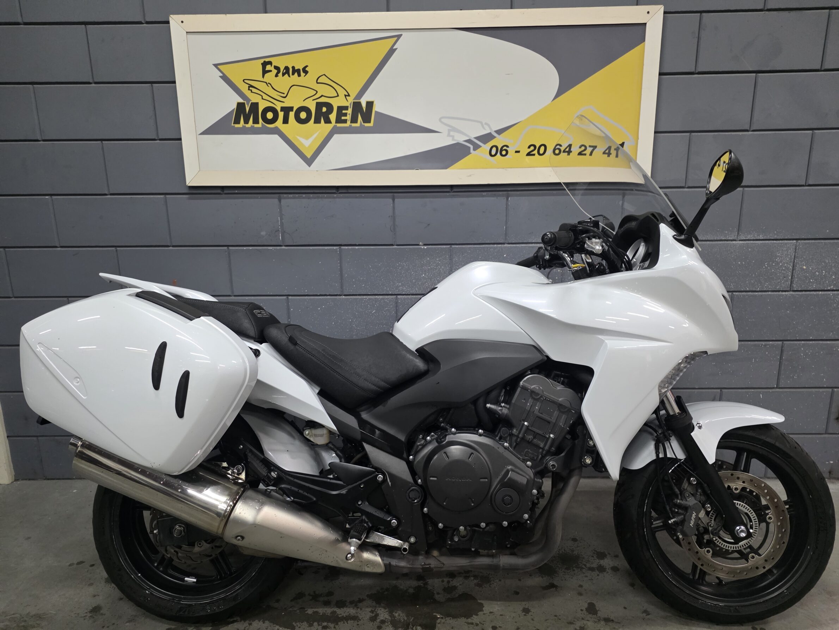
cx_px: 420
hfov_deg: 73.9
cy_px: 315
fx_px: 557
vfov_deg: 58.9
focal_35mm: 23
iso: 800
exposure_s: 1/100
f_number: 1.7
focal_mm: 6.25
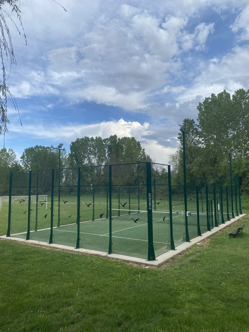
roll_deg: +0.9
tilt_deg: +6.3
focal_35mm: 26
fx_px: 249
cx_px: 124
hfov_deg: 53.1
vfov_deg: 67.3
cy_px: 166
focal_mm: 4.25
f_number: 1.8
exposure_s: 1/1565
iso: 32
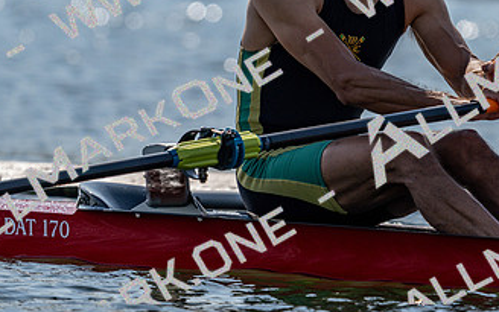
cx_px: 237
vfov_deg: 1.8
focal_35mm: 720
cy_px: 43
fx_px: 9792
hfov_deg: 2.9
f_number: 6.3
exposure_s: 1/1600
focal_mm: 400
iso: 125
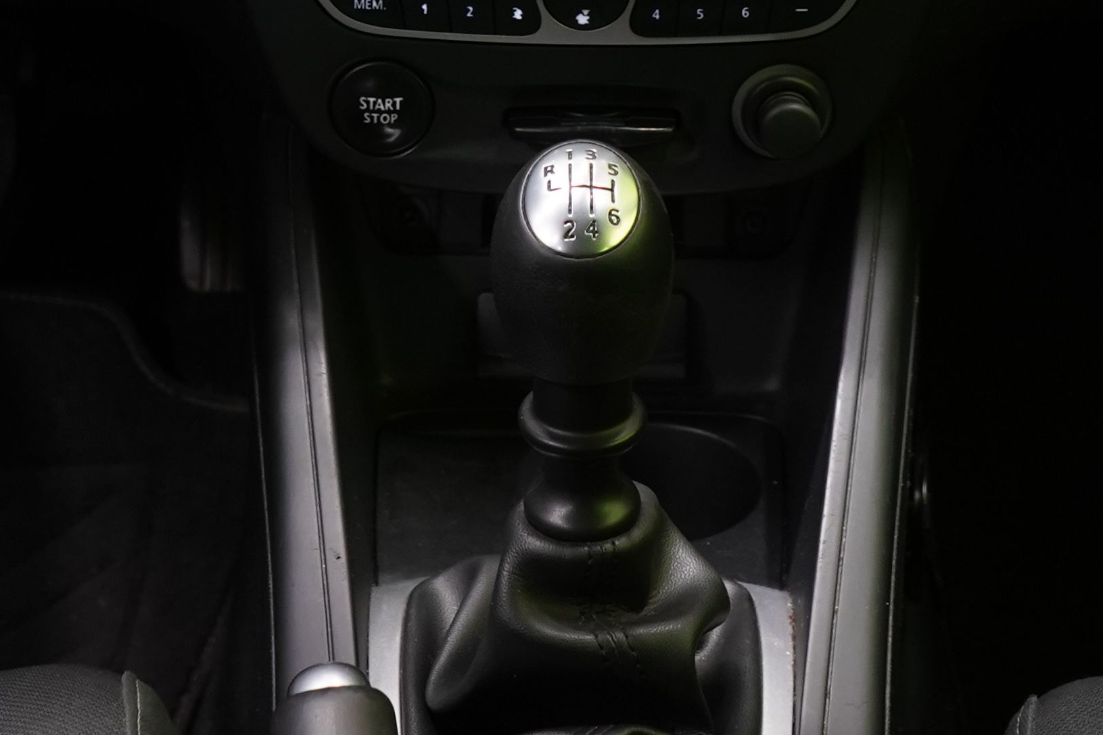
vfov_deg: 12.4
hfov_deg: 19.8
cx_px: 596
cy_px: -473
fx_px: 3155
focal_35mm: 103
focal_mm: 28
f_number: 5
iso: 1250
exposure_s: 1/25
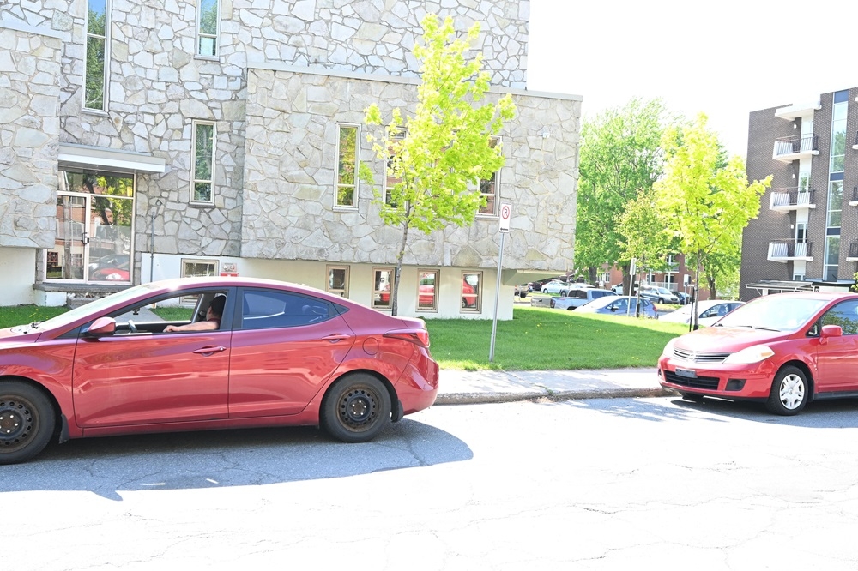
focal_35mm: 31
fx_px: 739
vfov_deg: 42.3
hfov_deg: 60.3
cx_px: 429
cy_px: 286
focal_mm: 21
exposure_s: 1/250
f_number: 4.8
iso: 320
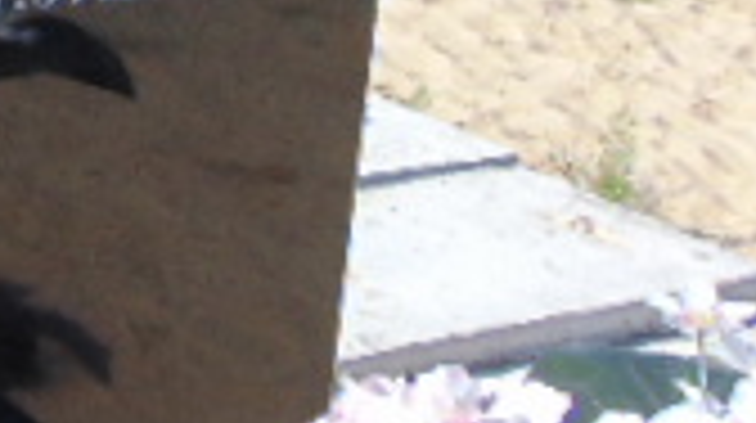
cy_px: -364
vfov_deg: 10.8
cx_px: -518
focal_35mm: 104
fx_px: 2082
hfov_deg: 17.5
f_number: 7.7
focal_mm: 4.5
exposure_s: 1/200
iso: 80
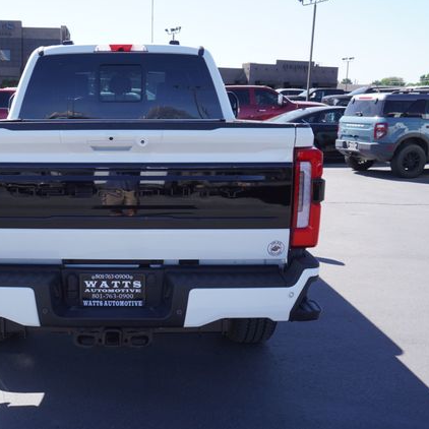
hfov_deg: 40.3
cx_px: 116
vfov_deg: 41.3
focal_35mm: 41
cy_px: 214
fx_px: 570
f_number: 6.3
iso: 100
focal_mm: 21
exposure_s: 1/160
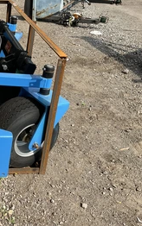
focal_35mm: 47
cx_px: -23
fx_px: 291
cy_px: 104
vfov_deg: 42.6
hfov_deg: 25.1
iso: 25
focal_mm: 3
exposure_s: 1/842
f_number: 1.8
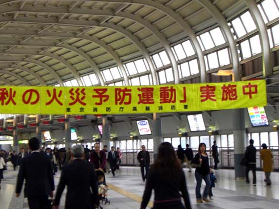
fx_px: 596
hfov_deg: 26.3
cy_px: 108
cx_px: 126
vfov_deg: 19.9
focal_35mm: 74
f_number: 3.6
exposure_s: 1/30
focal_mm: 10.7
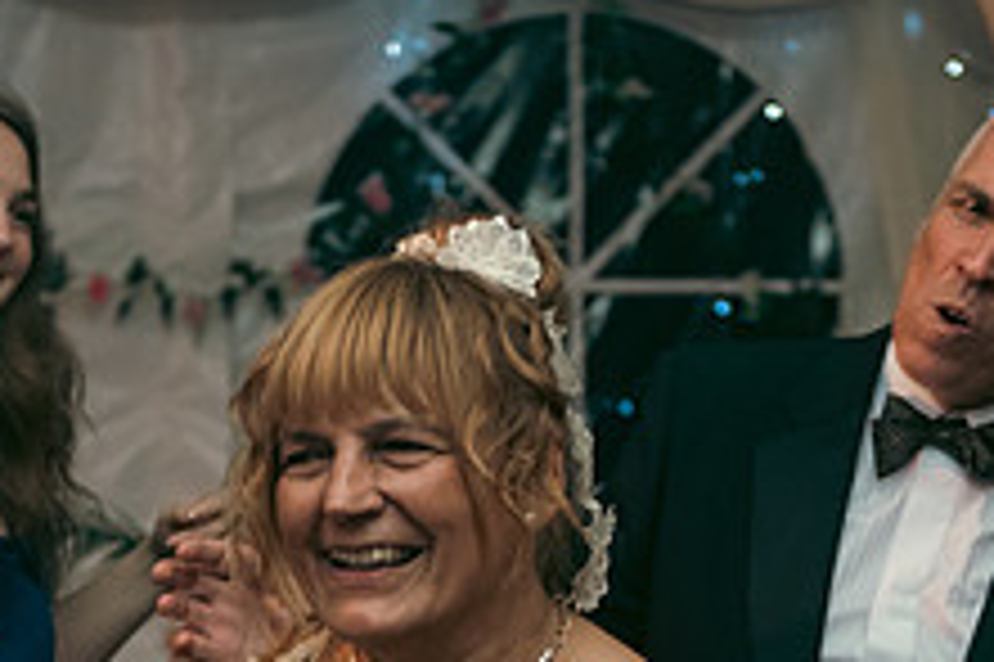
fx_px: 4056
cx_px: 481
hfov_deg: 14.0
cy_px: 849
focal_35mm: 147
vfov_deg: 9.2
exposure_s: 1/160
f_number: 3.5
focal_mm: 56
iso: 800
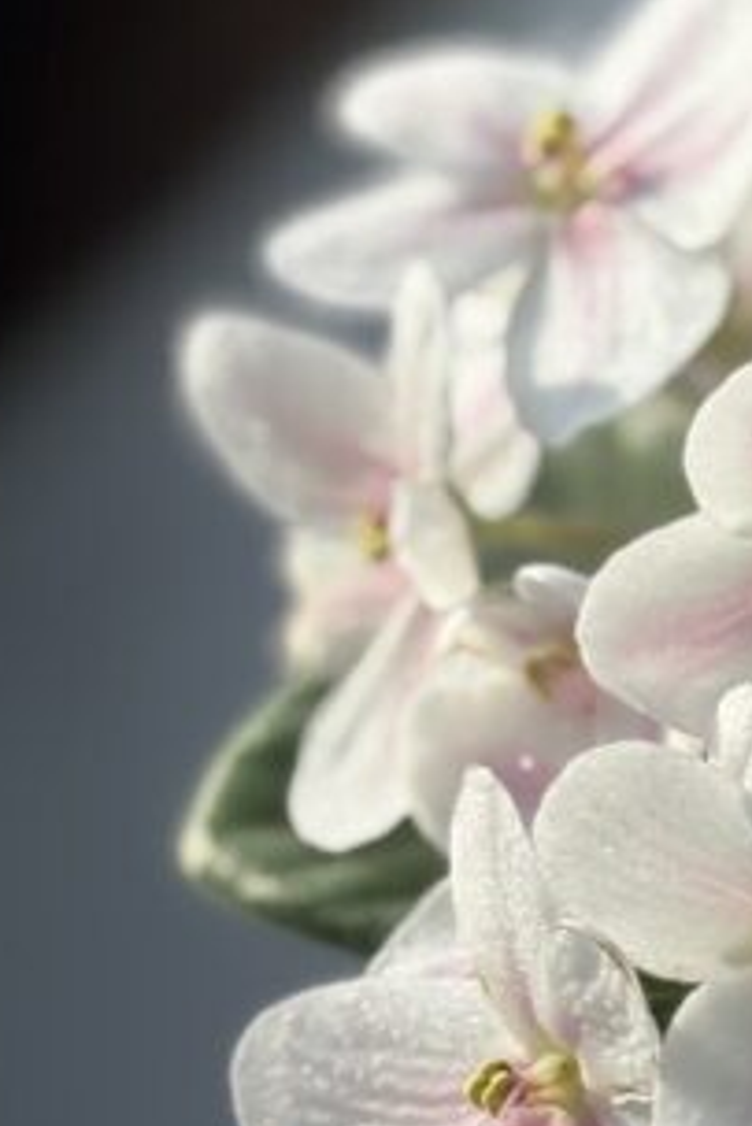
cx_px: 1367
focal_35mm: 182
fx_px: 5696
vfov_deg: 11.2
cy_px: 1000
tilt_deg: -10.9
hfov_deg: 7.3
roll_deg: -2.7
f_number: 1.6
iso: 32
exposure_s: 1/1156
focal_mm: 5.96
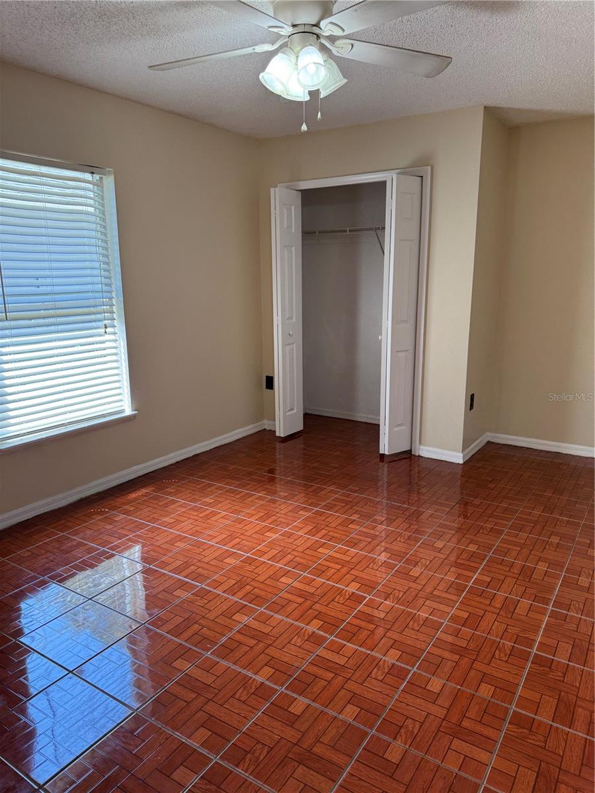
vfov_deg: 71.6
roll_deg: +0.0
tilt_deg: -11.5
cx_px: 298
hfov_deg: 56.8
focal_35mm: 24
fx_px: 550
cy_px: 396
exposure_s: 1/120
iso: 125
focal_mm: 6.76
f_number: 1.78
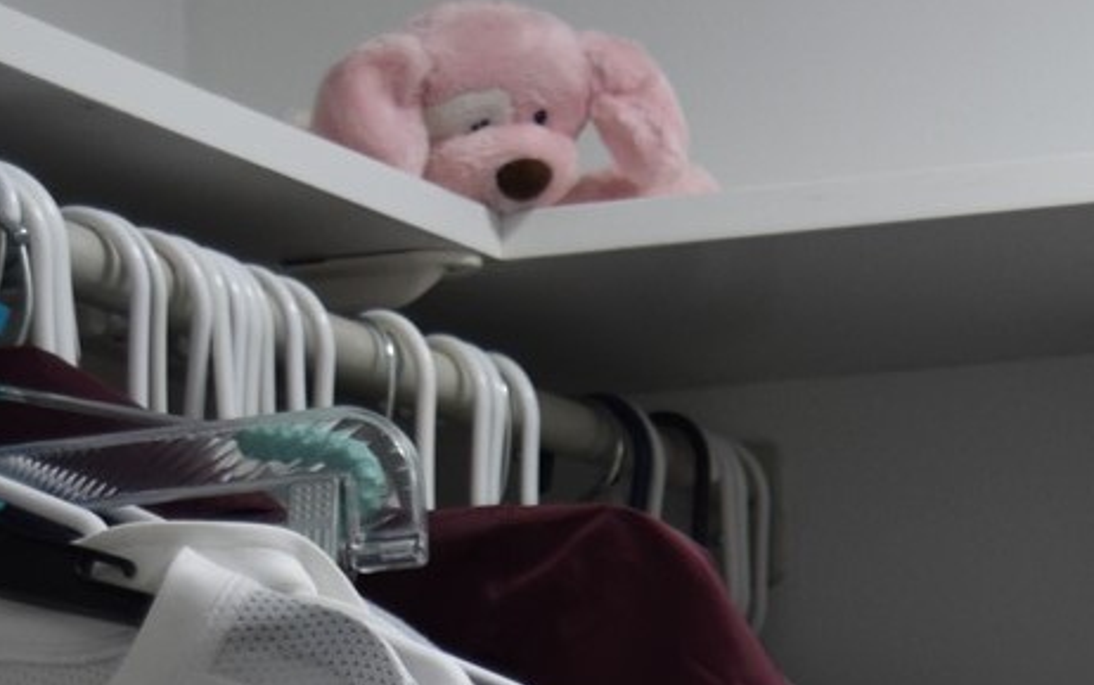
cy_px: 1359
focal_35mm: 163
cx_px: 1214
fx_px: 4857
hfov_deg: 12.6
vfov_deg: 7.7
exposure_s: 1/100
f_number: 5
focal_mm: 29
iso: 400
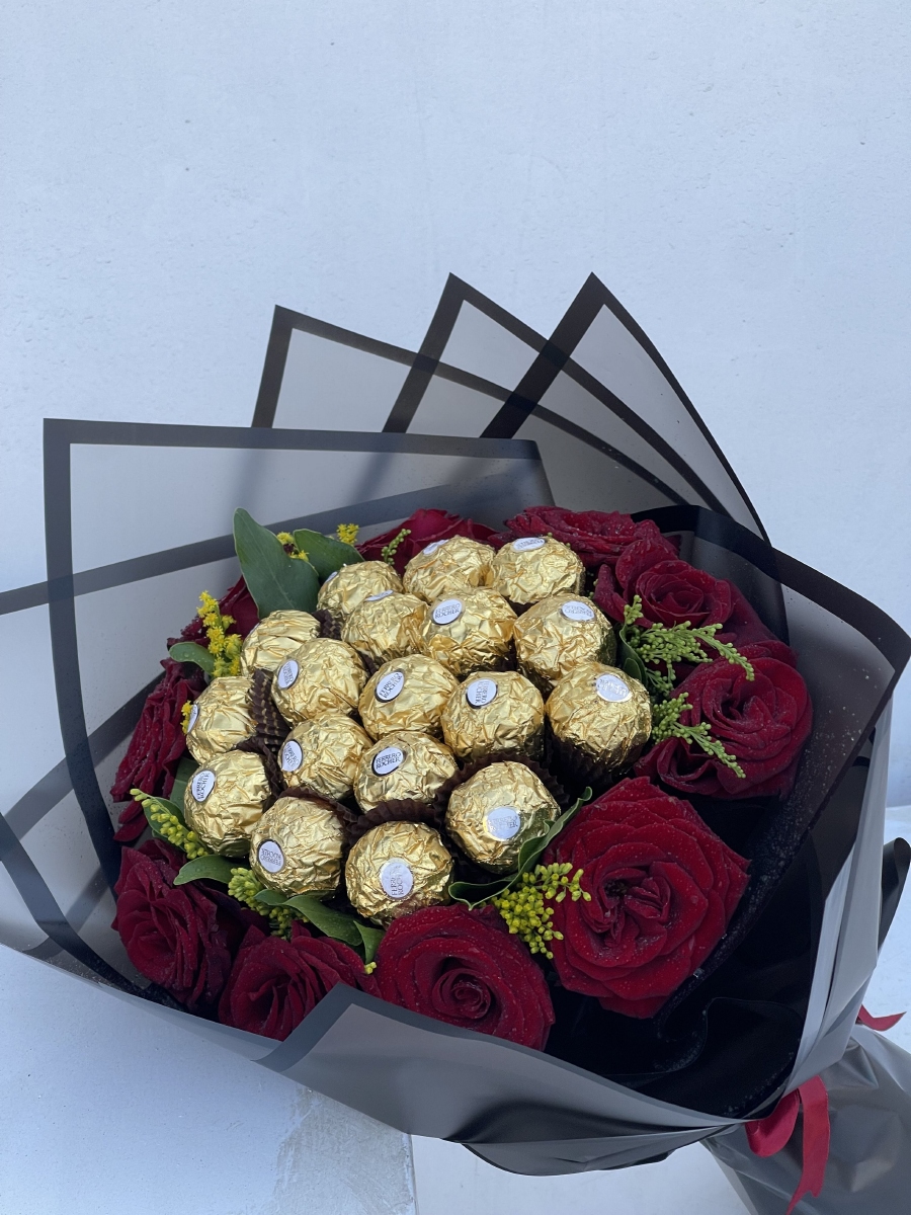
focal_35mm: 64
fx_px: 2246
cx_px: 456
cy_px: 608
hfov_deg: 22.9
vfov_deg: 30.3
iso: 20
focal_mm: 7.5
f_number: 2.2
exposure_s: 1/164
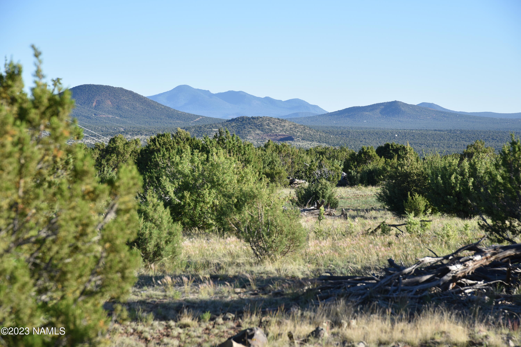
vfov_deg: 13.0
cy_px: 174
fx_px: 1519
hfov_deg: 19.5
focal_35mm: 105
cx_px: 260
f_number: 8
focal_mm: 105
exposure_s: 1/250
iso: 200
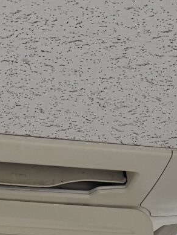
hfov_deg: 9.4
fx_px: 1077
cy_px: 488
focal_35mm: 158
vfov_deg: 11.2
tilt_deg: +9.6
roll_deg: +4.0
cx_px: 30
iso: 100
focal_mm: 6.76
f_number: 1.78
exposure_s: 1/154
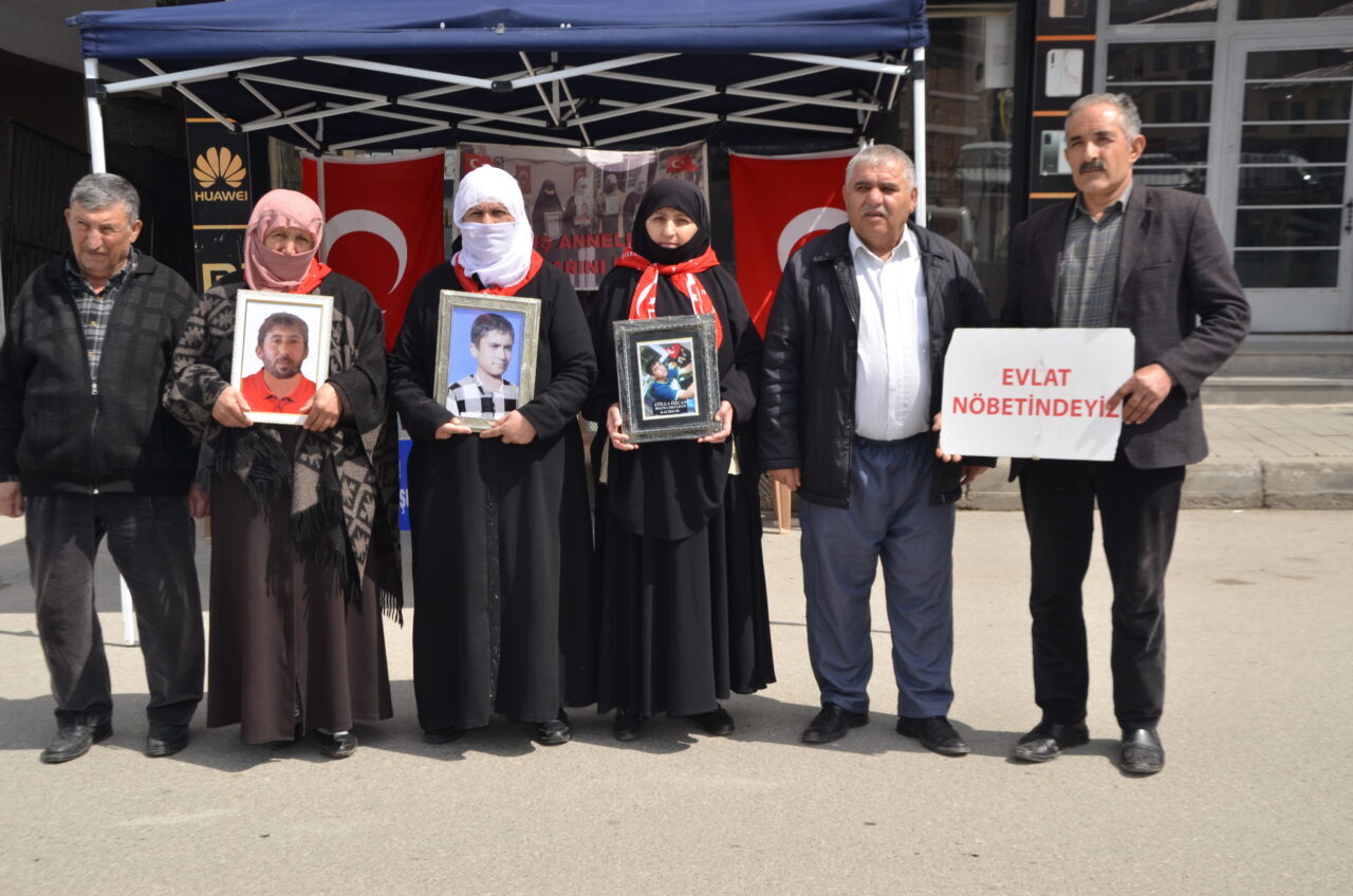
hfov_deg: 46.5
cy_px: 448
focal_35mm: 42
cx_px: 676
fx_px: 1575
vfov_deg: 31.8
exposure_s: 1/250
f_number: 7.1
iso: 100
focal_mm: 28
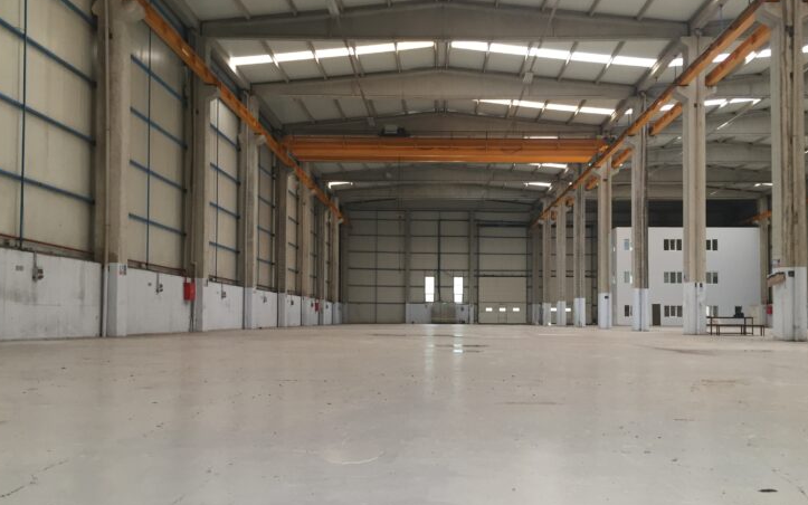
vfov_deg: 37.2
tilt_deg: +3.2
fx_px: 749
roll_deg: -1.6
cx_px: 431
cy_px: 292
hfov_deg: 56.6
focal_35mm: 34
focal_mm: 4.15
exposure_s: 1/33
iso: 100
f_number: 2.2
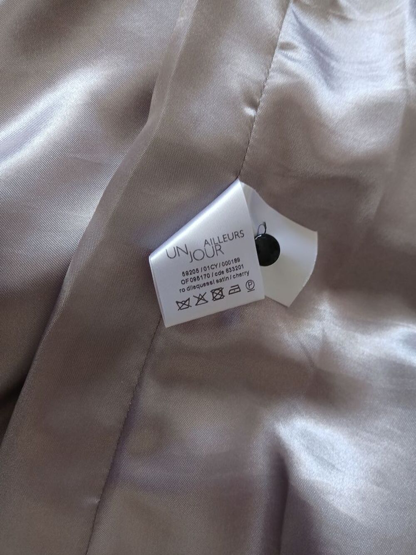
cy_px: 278
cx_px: 208
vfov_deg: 67.3
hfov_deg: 53.1
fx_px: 417
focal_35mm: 26
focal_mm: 3.98
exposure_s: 1/50
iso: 80
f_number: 1.8
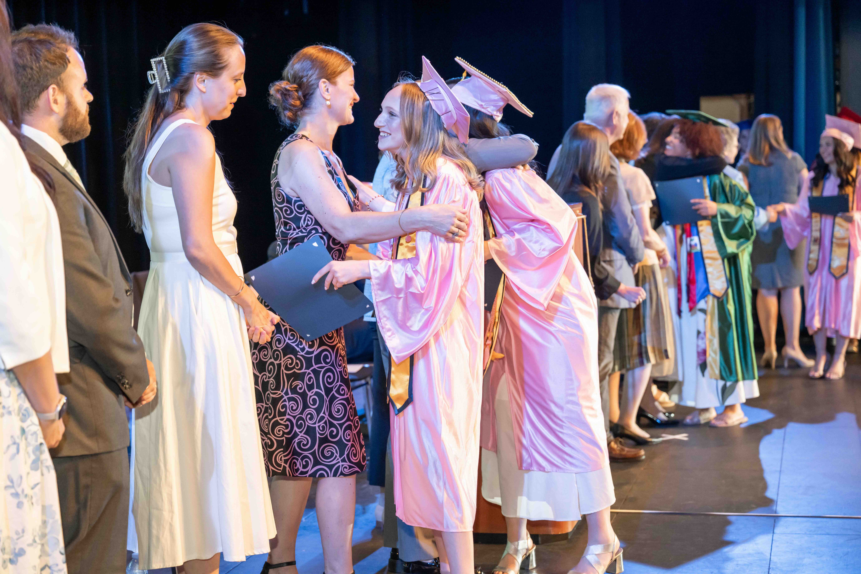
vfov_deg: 21.9
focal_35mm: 62
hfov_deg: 32.4
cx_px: 430
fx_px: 1483
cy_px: 287
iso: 1600
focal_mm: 62
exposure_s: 1/250
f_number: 3.5
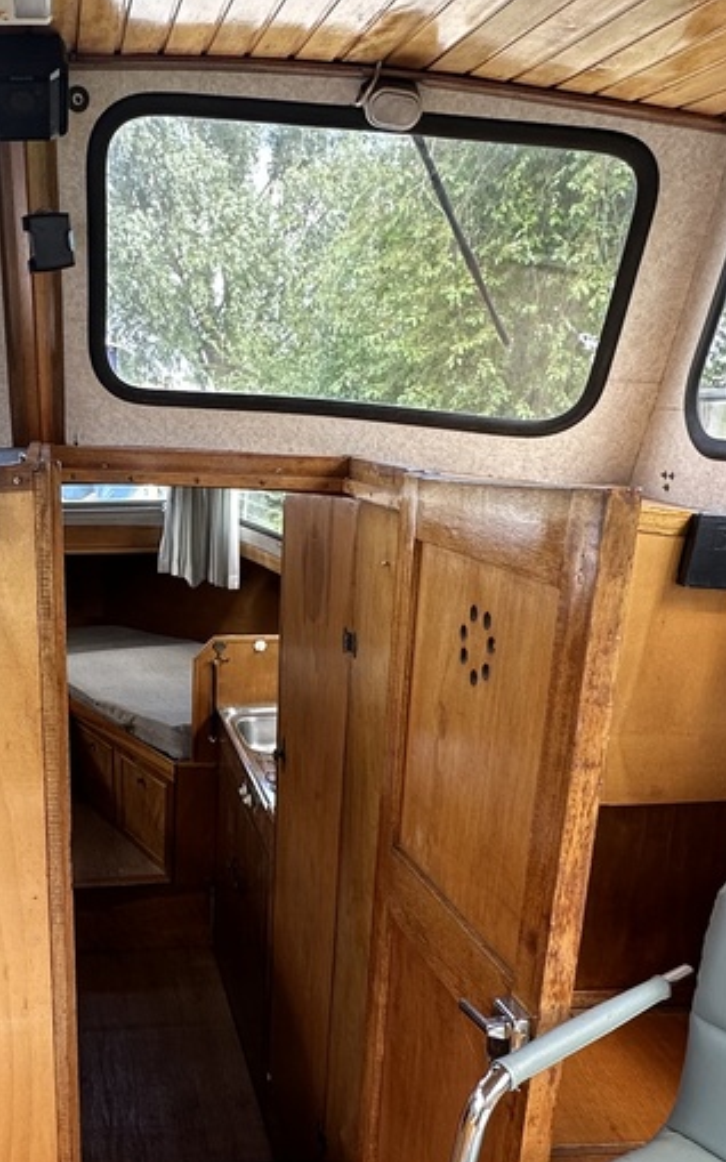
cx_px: 110
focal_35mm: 35
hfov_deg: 34.7
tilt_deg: -18.7
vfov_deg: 54.4
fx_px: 1108
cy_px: 762
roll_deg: +1.9
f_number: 2.2
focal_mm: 2.22
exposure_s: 1/99
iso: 80
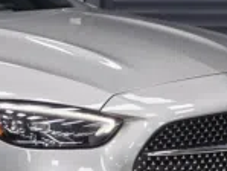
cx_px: -85
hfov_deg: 6.6
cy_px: -35
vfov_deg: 5.0
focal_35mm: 296
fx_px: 1943
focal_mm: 7.9
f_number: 2.4
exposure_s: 1/50
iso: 100
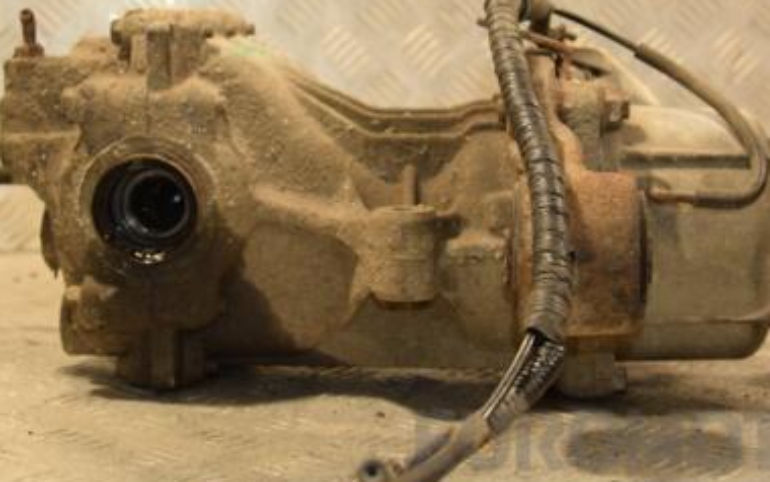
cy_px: 170
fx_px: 1722
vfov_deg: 15.9
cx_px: 377
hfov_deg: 25.2
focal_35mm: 82
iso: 800
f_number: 5
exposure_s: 1/100
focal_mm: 34
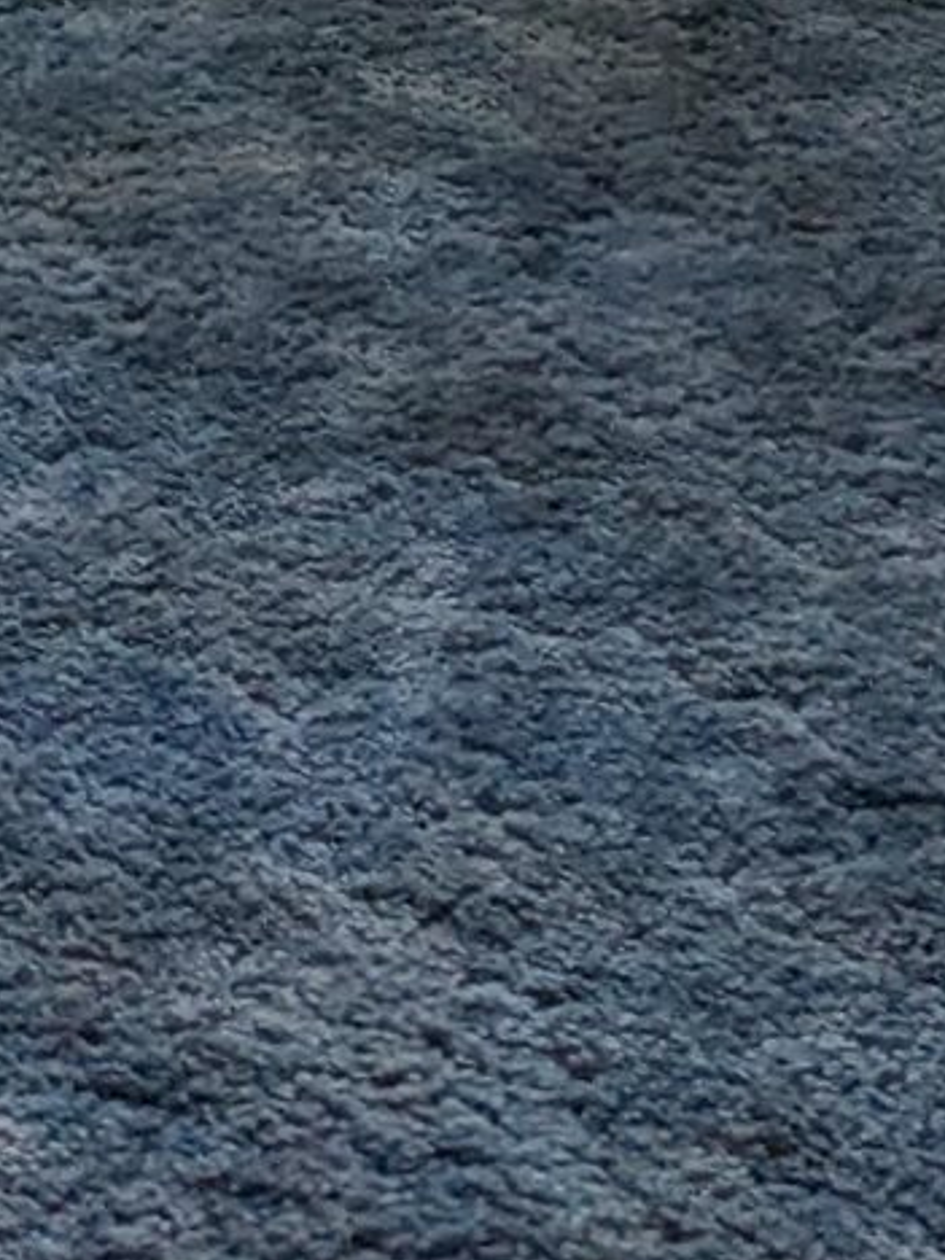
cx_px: 151
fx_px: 4841
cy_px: -1613
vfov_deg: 12.3
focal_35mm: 133
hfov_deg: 11.1
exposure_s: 1/201
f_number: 1.73
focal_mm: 4.38
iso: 46
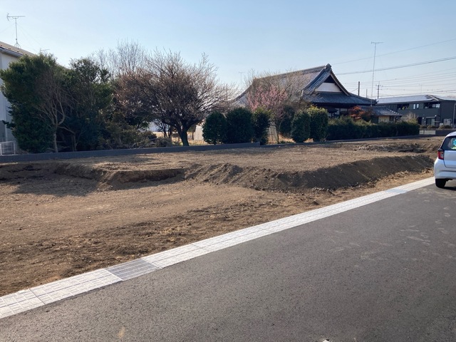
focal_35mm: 28
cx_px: 228
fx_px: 369
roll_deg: +0.0
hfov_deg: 63.4
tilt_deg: -6.2
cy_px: 171
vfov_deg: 49.7
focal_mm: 3.99
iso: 20
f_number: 1.8
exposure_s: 1/2024
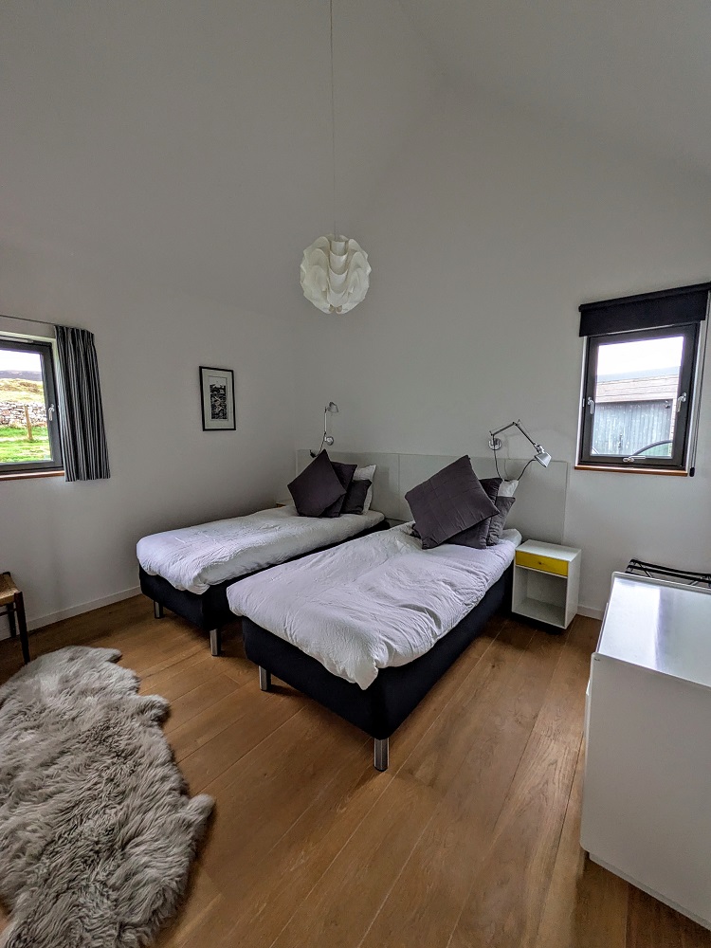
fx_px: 383
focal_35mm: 14
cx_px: 356
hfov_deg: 85.7
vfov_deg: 102.1
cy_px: 474
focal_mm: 1.83
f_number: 2.2
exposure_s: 1/25
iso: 102
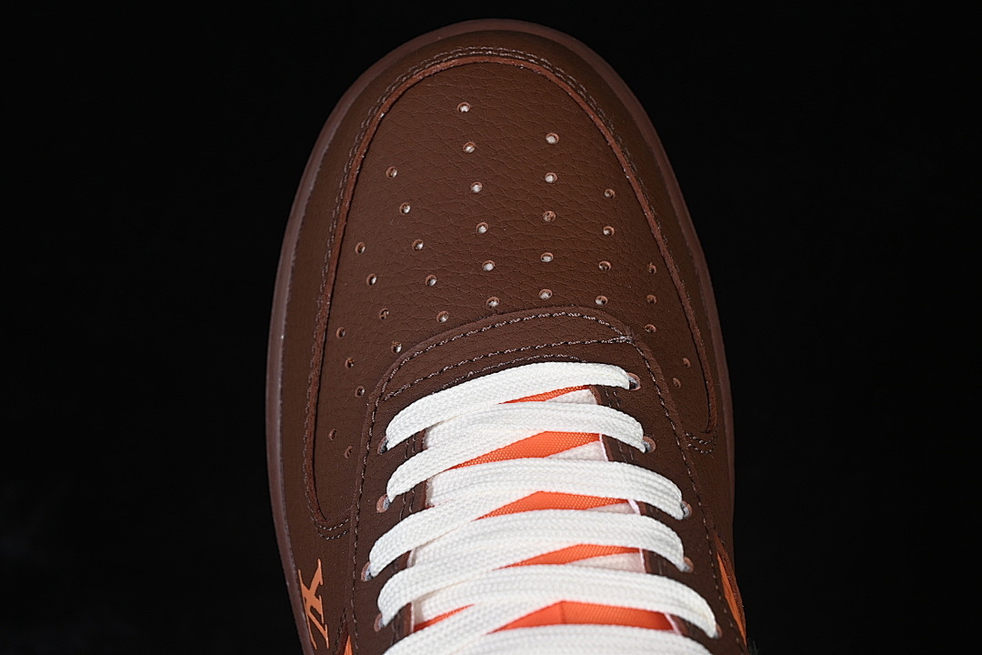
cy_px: 328
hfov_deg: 27.0
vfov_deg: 18.2
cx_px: 491
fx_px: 2046
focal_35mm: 75
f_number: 6.3
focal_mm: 50
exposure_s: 1/60
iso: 160
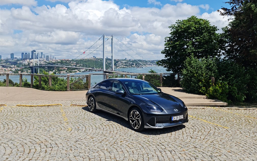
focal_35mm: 27
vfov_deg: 45.8
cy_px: 65
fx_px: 189
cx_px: 130
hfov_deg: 68.4
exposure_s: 1/1428
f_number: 1.8
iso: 50
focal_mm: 7
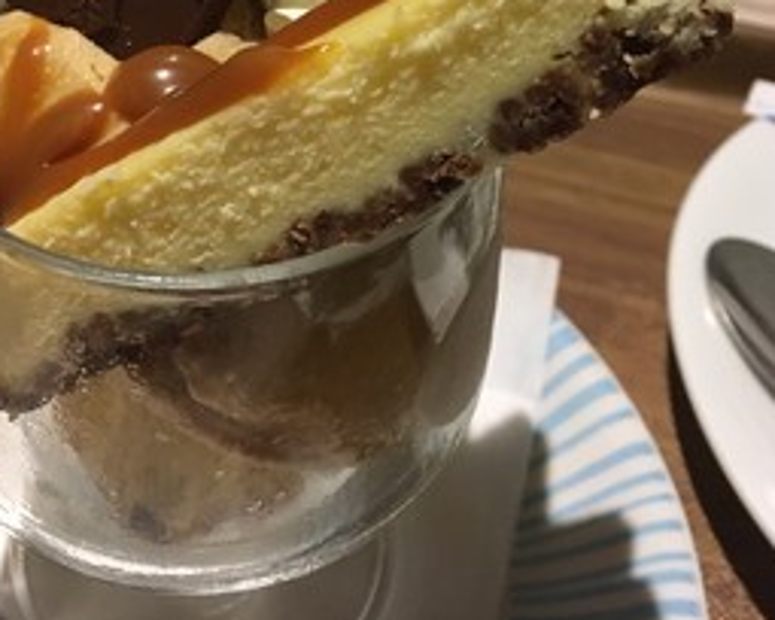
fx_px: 1147
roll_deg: -0.5
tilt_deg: -35.6
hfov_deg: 37.1
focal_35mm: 50
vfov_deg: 27.7
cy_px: -61
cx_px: 280
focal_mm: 4.15
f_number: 2.2
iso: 160
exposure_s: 1/30
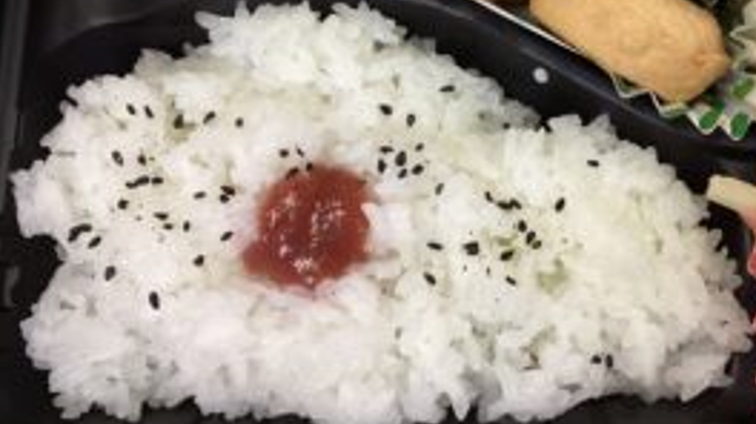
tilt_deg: -77.8
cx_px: 528
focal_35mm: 48
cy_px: 82
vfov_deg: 24.4
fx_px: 961
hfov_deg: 42.1
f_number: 2.4
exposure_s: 1/50
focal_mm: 3.3
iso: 160
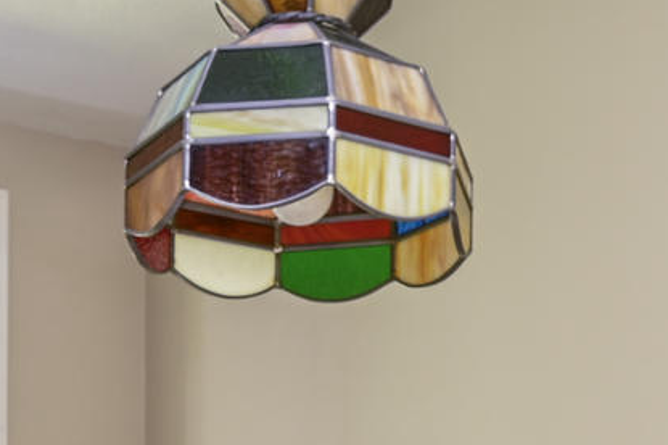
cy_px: 678
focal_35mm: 74
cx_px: 304
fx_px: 1372
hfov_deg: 27.4
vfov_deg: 16.6
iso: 200
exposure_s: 1.3
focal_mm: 16
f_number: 8
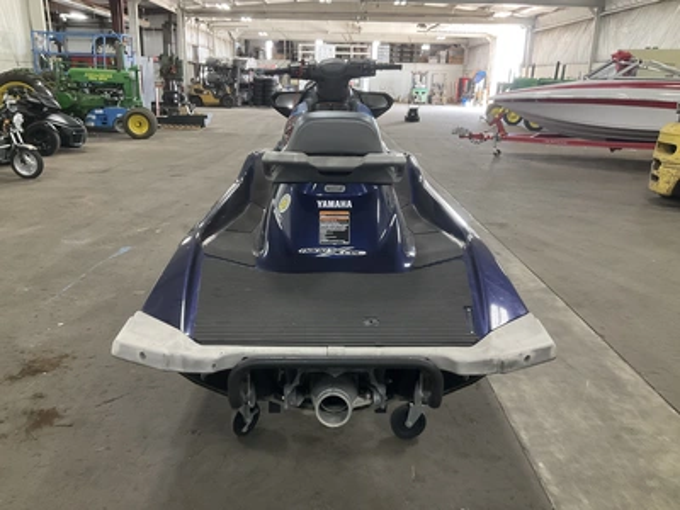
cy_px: 255
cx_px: 340
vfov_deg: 48.2
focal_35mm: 29
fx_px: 570
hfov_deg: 61.7
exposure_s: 1/60
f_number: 1.8
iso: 250
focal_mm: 3
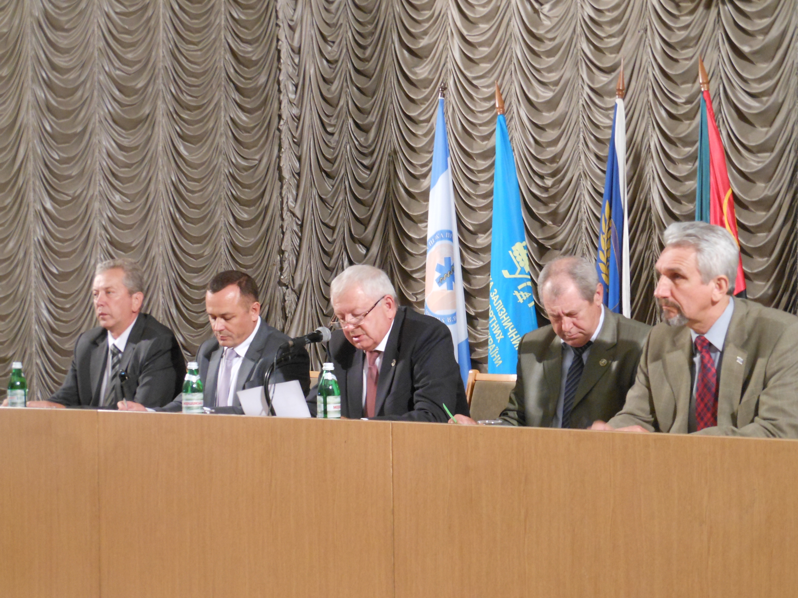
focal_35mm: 66
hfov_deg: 29.4
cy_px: 299
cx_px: 399
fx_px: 1521
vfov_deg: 22.3
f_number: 4.3
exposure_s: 1/5
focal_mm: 11.7
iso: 400
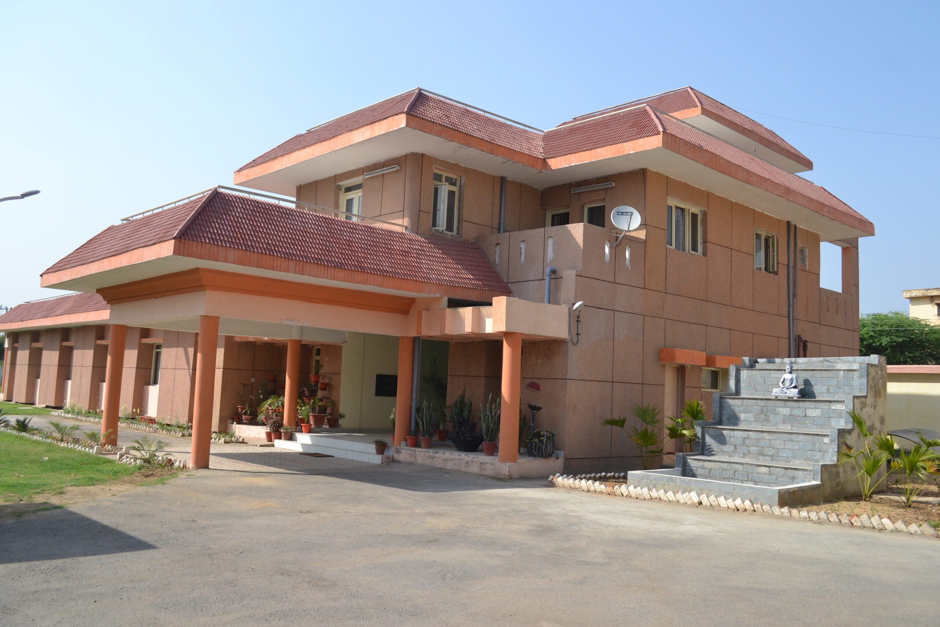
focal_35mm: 30
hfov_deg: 61.9
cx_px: 470
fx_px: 783
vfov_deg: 43.6
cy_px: 314
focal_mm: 20
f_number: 8
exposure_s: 1/250
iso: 100
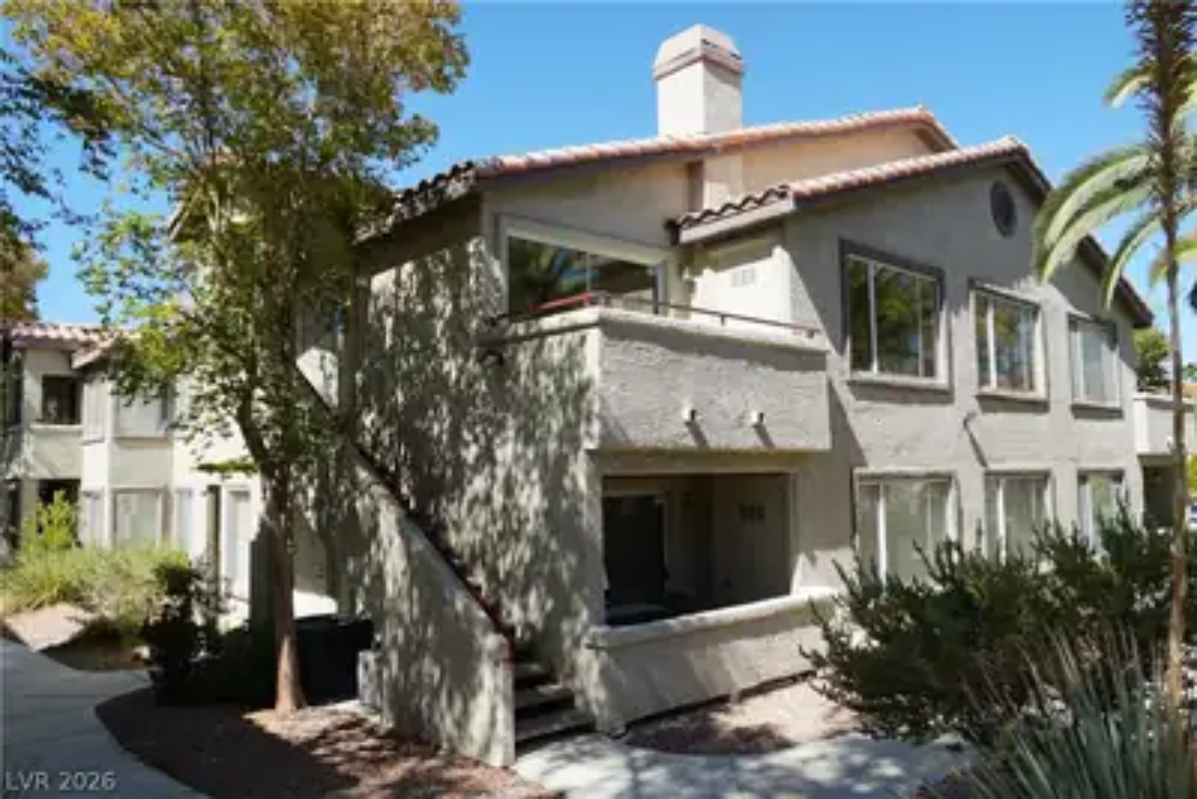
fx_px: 898
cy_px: 400
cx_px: 598
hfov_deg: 67.4
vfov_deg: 48.0
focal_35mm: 27
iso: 100
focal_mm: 18
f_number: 9
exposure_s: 1/100
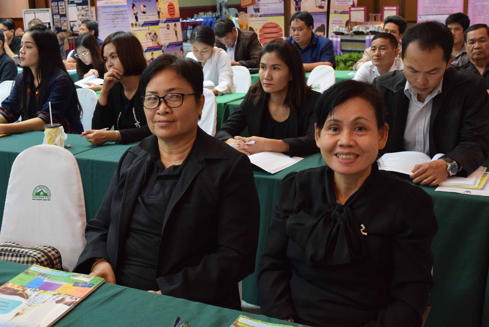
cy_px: 164
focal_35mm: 46
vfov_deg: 29.0
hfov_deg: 42.3
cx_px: 244
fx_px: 632
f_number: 5.6
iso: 1600
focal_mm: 31
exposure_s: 1/13
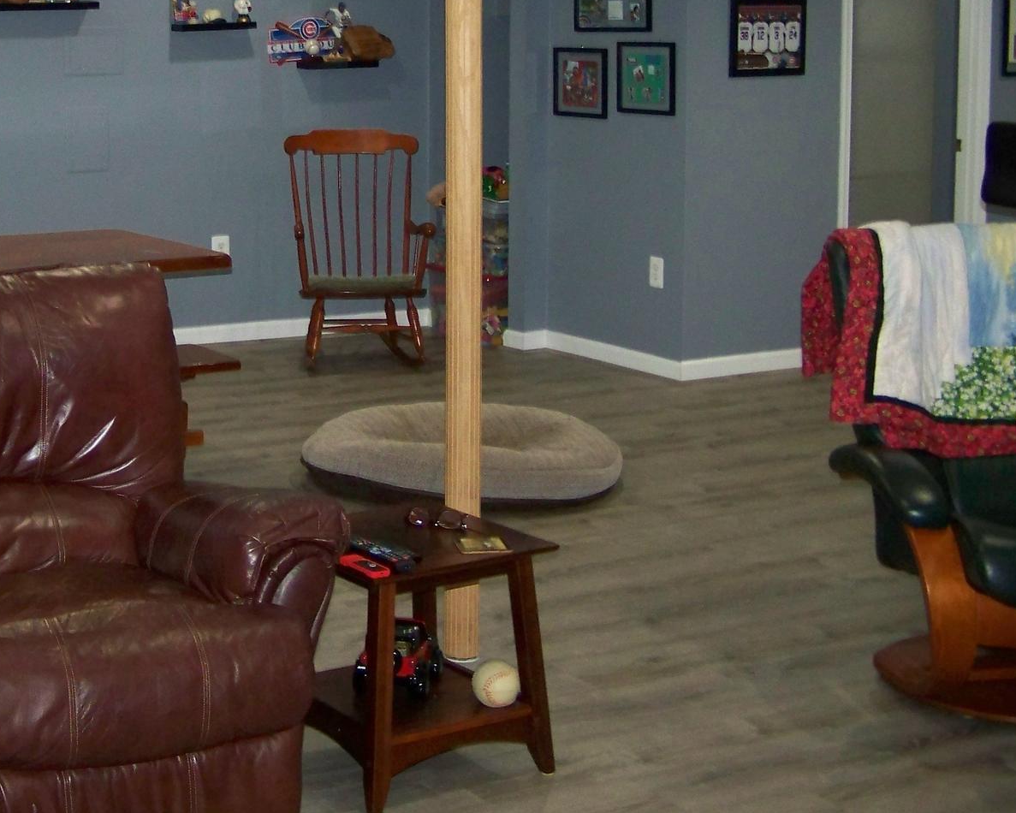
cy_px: 157
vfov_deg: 23.5
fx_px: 1925
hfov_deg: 28.9
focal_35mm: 64
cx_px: 206
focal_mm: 6.3
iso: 200
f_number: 2.8
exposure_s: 1/30
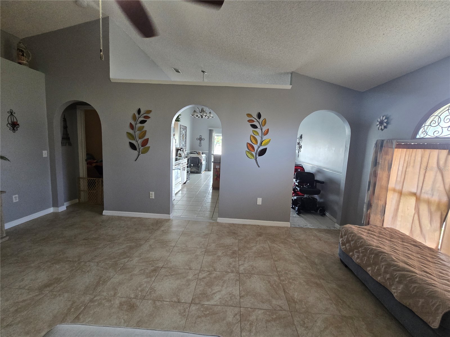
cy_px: 168
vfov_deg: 89.9
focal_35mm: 13
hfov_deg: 106.2
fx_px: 169
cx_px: 225
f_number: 2.2
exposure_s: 1/60
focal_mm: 2.2
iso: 250
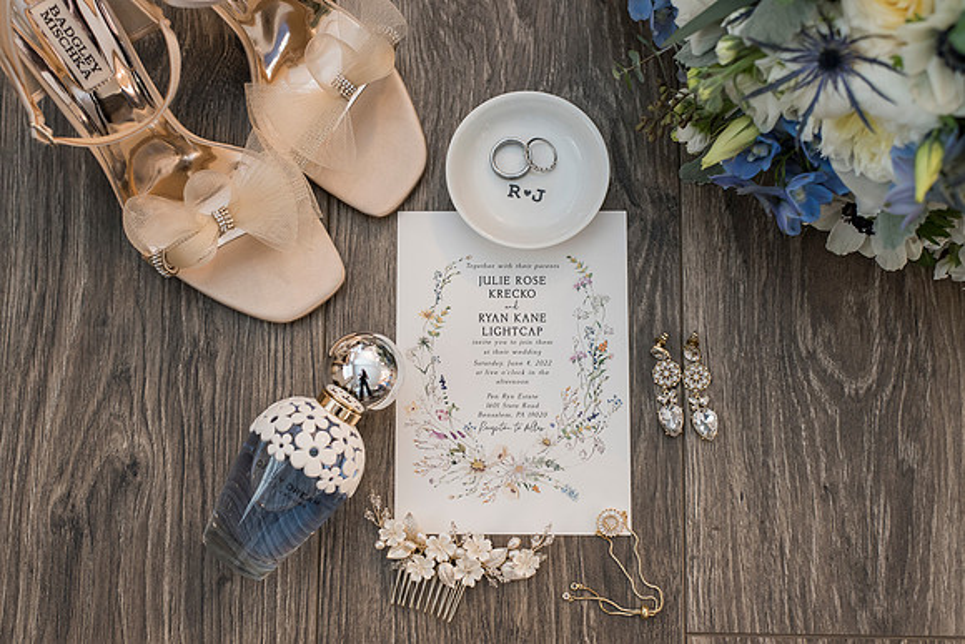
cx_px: 455
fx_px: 1431
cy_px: 320
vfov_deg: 25.4
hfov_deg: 37.3
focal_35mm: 53
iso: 1000
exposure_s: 1/60
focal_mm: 50
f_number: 4
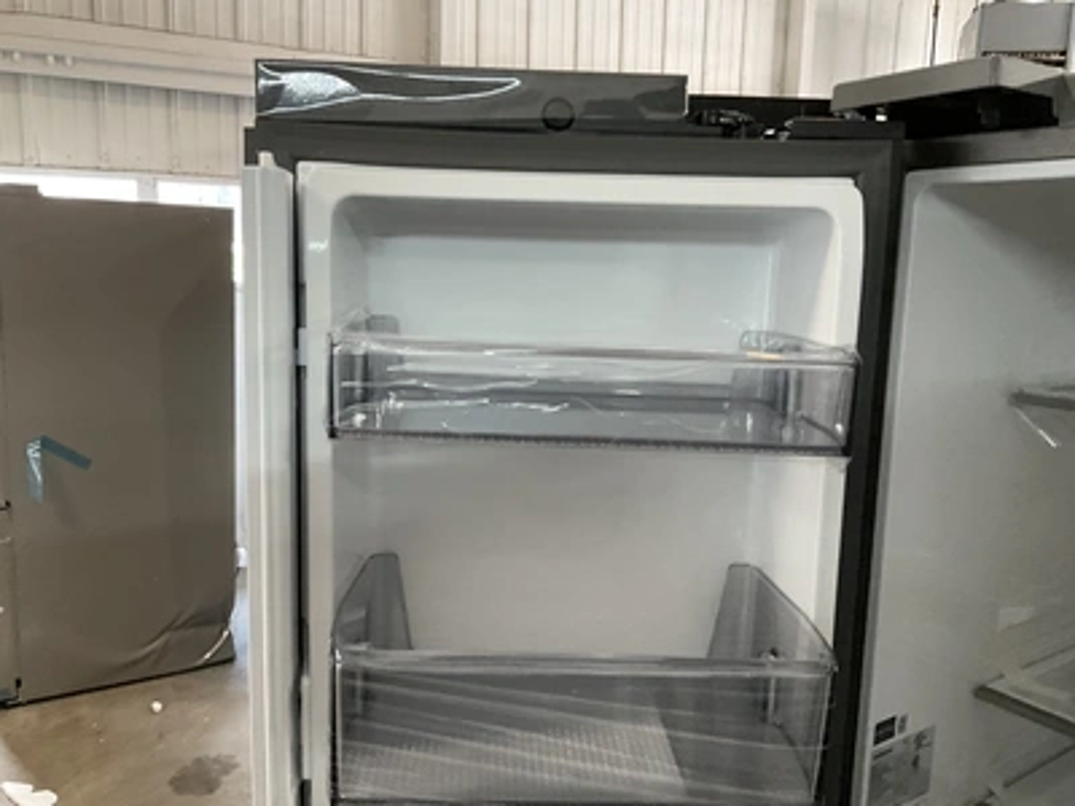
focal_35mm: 29
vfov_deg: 48.2
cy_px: 403
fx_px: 901
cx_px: 538
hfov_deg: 61.7
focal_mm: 3
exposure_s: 1/60
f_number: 1.8
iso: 250
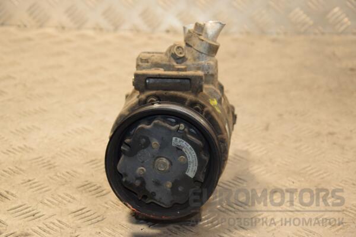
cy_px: 118
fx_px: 1038
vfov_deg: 13.0
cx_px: 178
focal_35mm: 105
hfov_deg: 19.5
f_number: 6.3
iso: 800
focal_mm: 70
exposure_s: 1/125
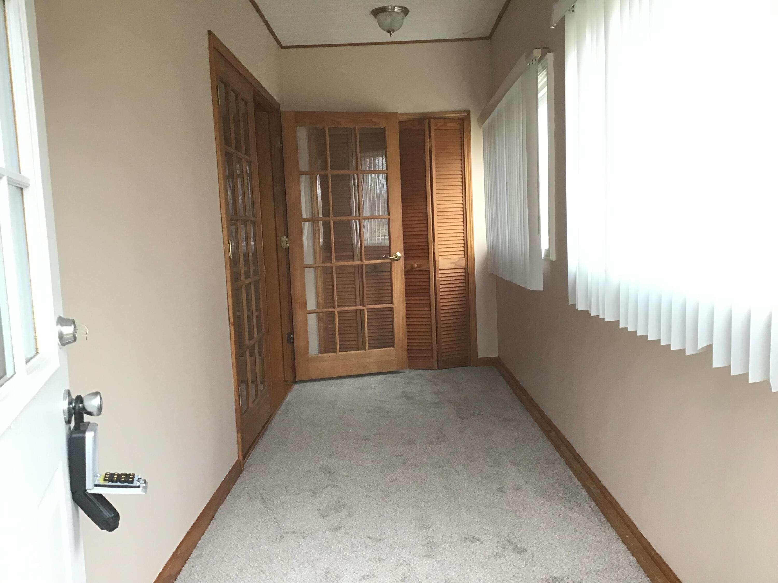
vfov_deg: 45.4
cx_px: 389
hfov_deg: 58.4
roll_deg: +2.5
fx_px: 697
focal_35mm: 31
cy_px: 292
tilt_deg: -6.1
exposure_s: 1/30
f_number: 2.4
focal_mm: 3.3
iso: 64
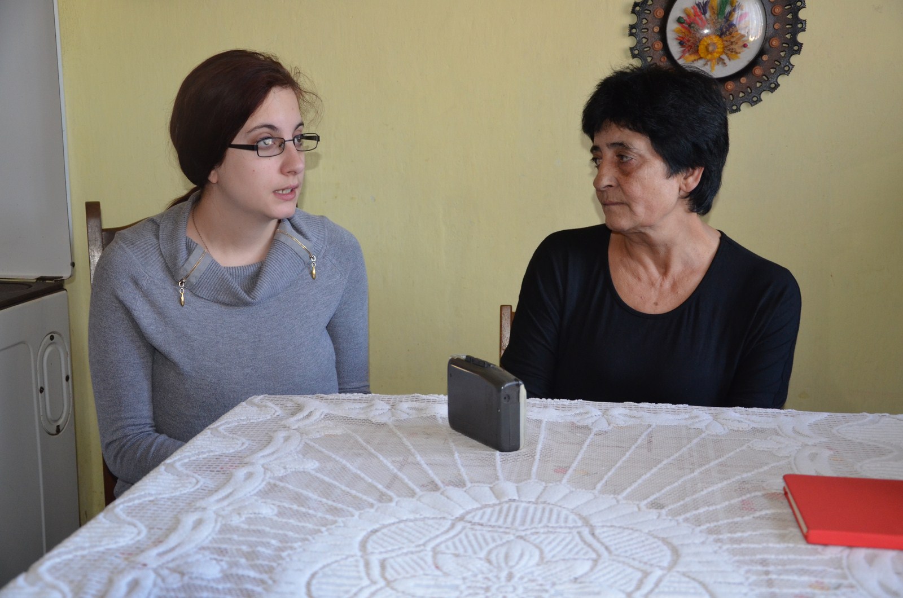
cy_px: 299
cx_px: 452
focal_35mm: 45
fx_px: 1126
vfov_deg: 29.7
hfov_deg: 43.7
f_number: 4.2
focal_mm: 30
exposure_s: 1/60
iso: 1250
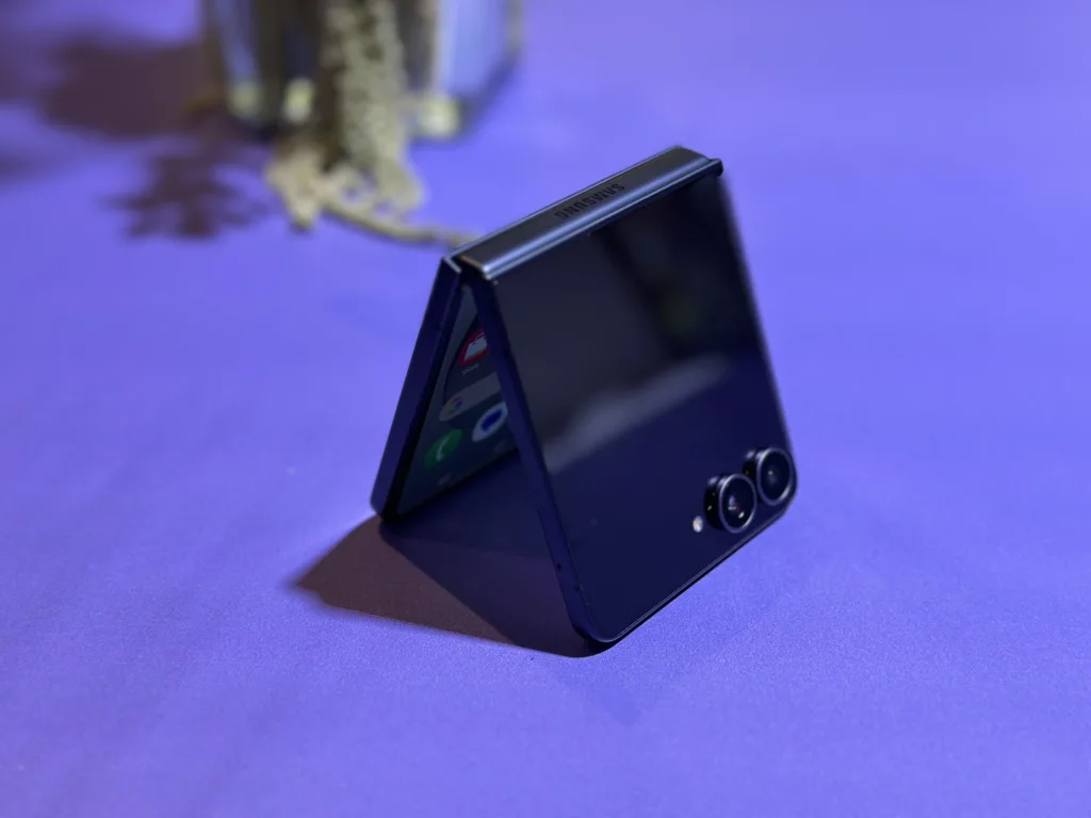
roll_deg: -0.7
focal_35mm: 48
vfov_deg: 30.3
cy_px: 409
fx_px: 1513
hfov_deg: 39.7
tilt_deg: -32.3
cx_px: 546
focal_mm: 6.86
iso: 80
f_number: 1.78
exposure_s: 1/141
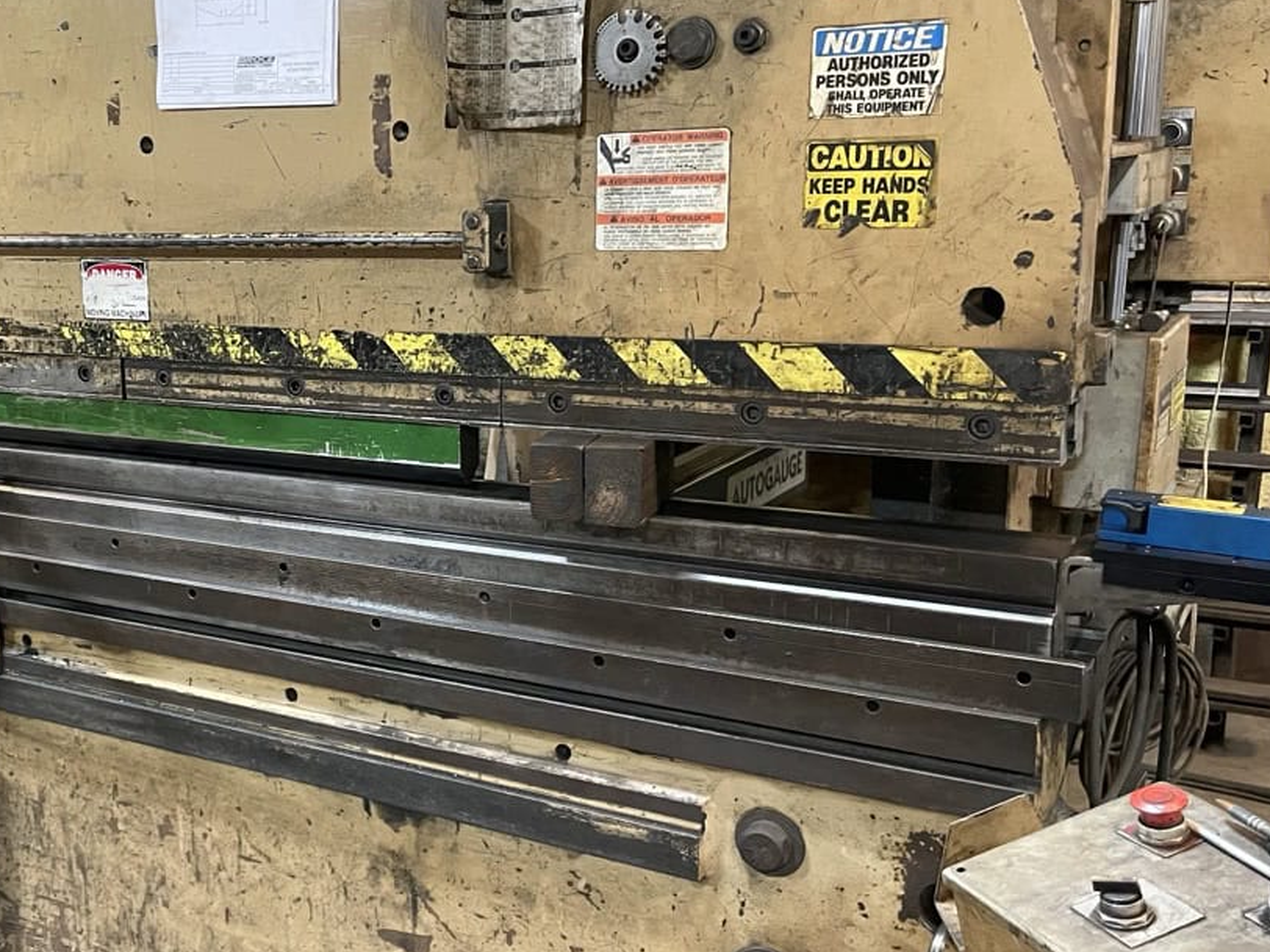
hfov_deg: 43.9
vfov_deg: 35.1
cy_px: 506
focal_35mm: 41
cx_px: 282
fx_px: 1504
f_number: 1.6
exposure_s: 1/40
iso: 500
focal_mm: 4.2
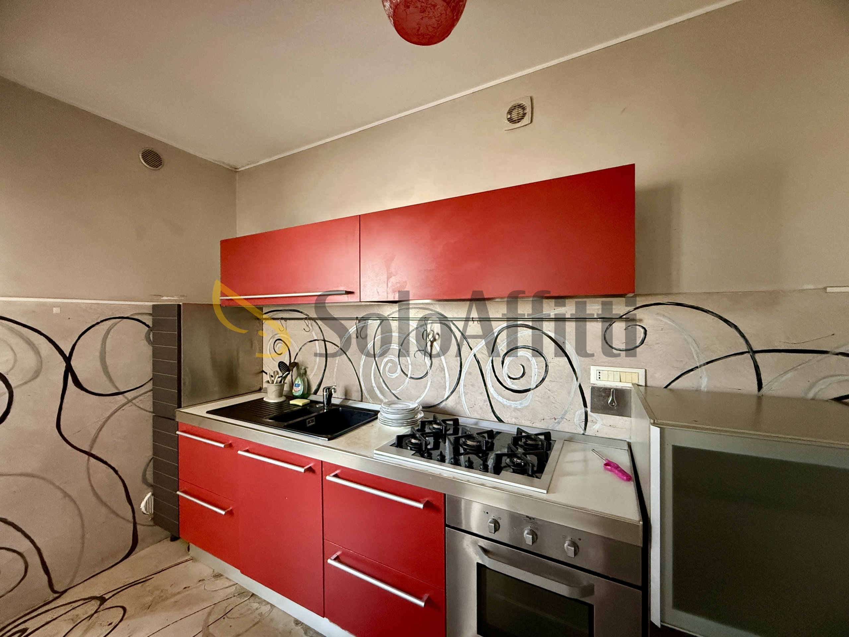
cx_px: 424
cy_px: 318
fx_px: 343
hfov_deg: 102.1
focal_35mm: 14
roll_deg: +0.2
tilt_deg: -0.3
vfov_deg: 85.7
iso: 800
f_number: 2.2
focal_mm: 2.22
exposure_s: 1/60
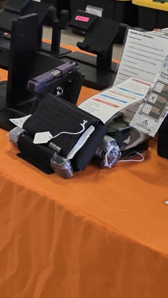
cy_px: 67
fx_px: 697
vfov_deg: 23.9
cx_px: -59
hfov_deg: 13.2
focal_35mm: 88
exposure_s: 1/120
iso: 250
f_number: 1.7
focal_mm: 6.3
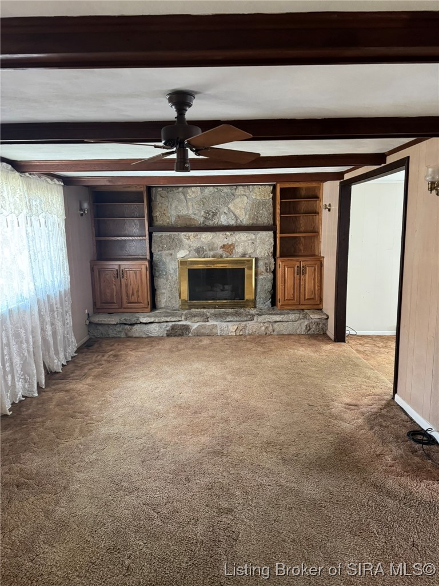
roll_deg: +2.0
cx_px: 220
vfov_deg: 71.6
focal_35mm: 24
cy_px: 293
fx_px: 406
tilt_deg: -8.6
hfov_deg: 56.8
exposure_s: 1/60
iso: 400
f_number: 1.78
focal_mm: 6.76
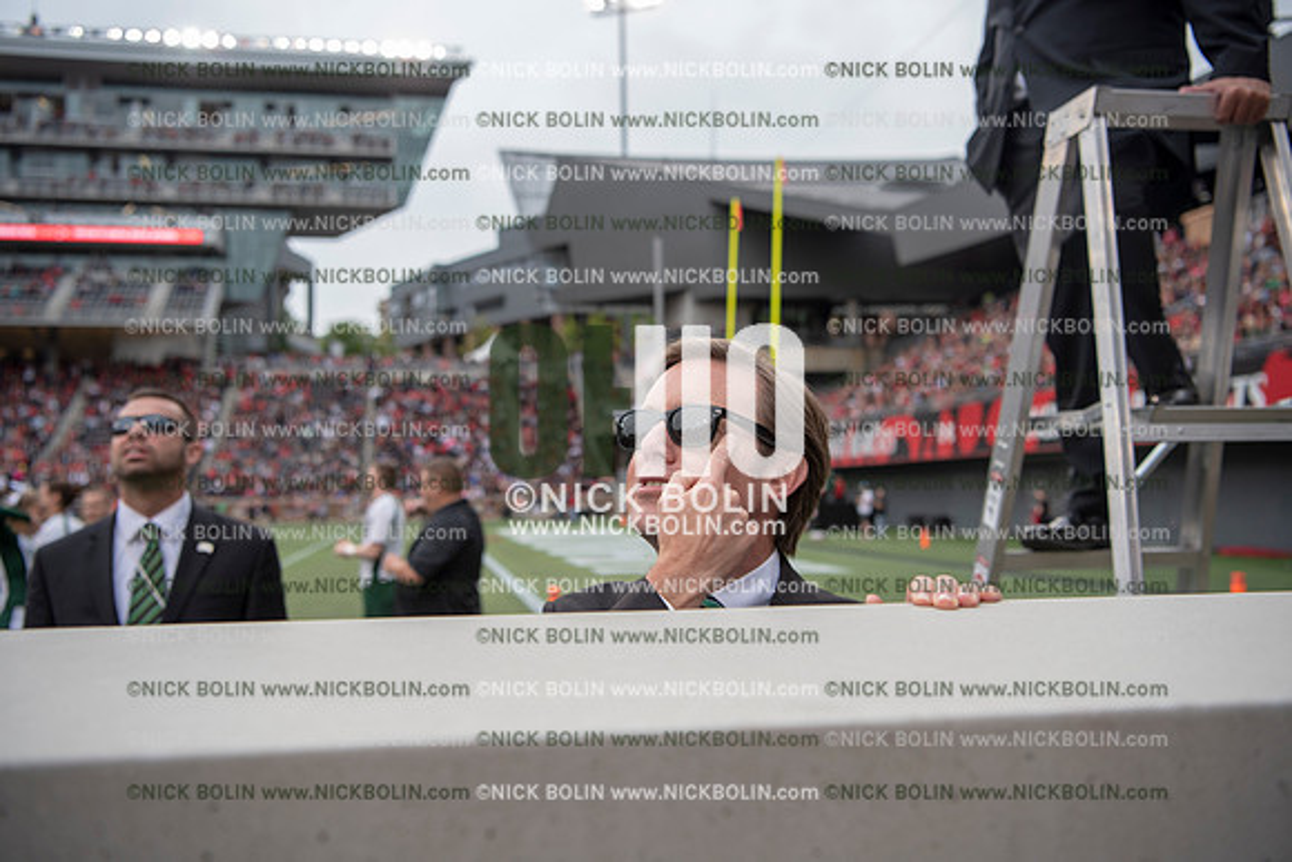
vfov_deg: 38.9
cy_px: 431
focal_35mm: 34
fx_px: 1220
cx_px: 646
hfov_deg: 55.8
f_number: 3.5
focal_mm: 34
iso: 250
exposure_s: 1/500
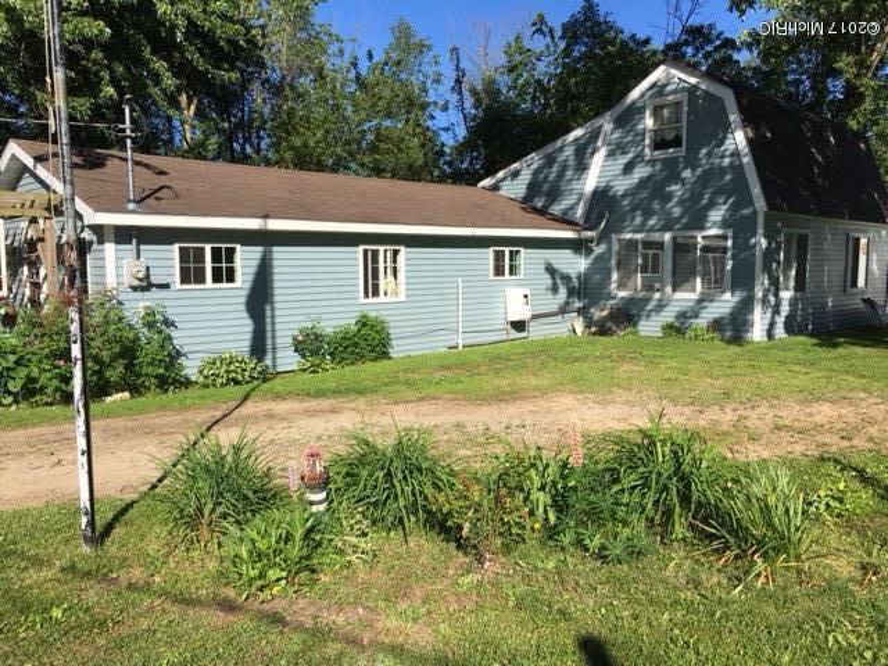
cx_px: 444
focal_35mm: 29
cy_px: 333
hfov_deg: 61.7
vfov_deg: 48.2
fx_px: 744
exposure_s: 1/1789
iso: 25
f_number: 2.2
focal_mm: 4.15
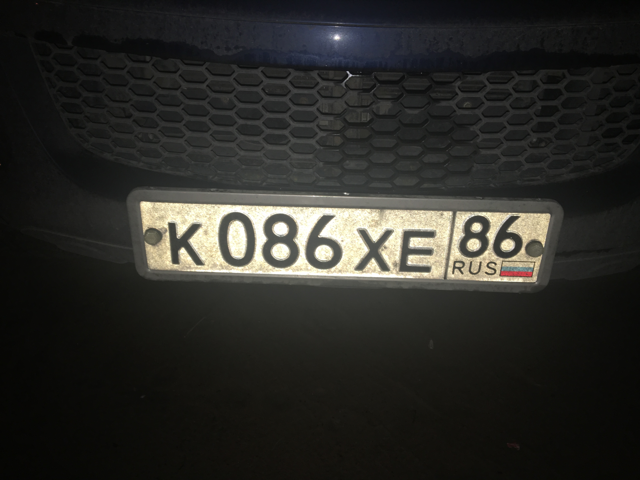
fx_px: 536
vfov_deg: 48.2
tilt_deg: -26.1
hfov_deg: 61.7
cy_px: 240
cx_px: 320
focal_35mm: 29
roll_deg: -2.3
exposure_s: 1/25
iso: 25
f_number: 2.2
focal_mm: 4.15
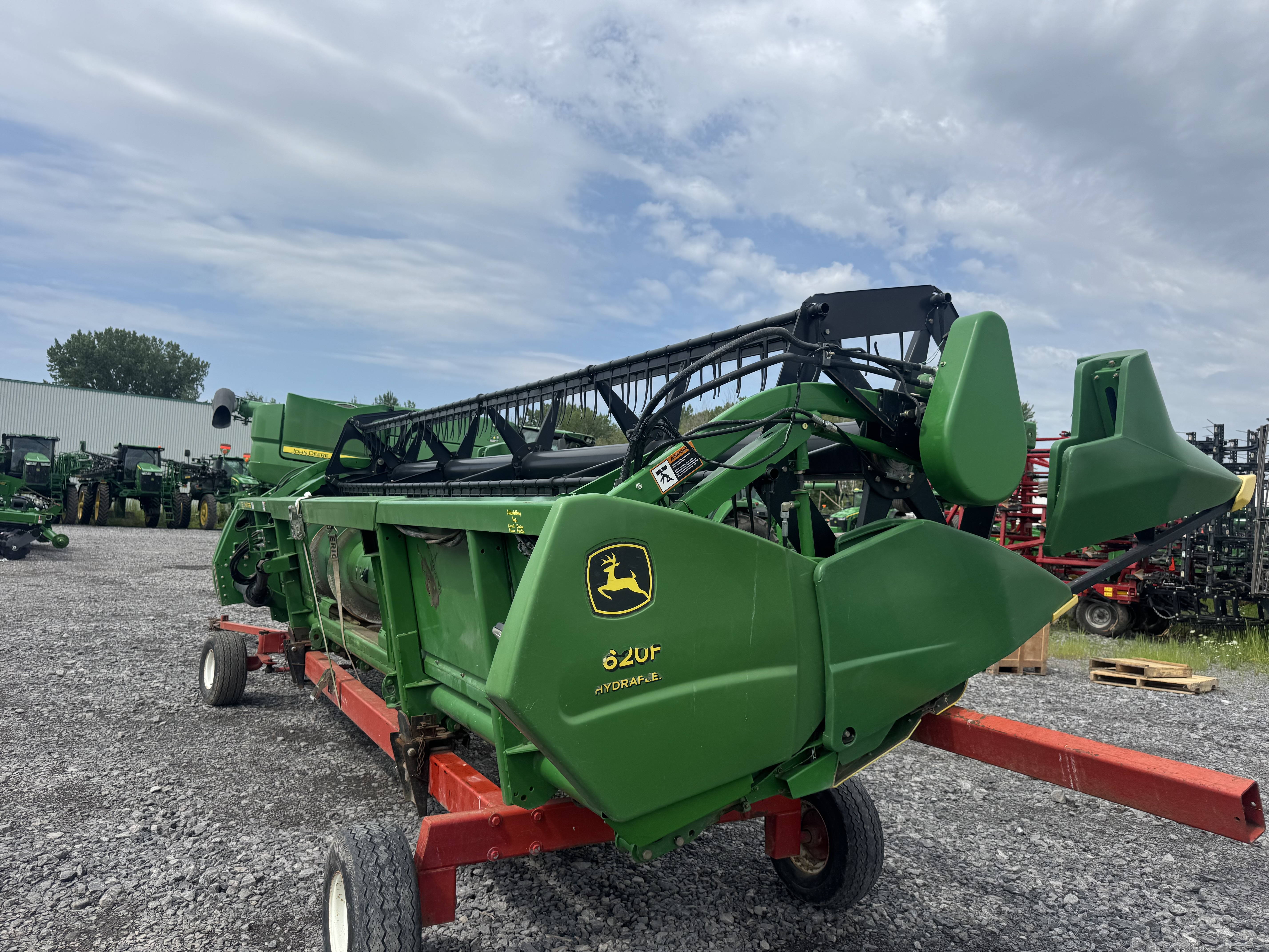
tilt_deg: +3.6
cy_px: 476
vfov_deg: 56.8
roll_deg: -2.6
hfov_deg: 71.6
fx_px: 880
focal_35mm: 24
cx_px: 634
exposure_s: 1/5814
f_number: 1.78
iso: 80
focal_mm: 6.76
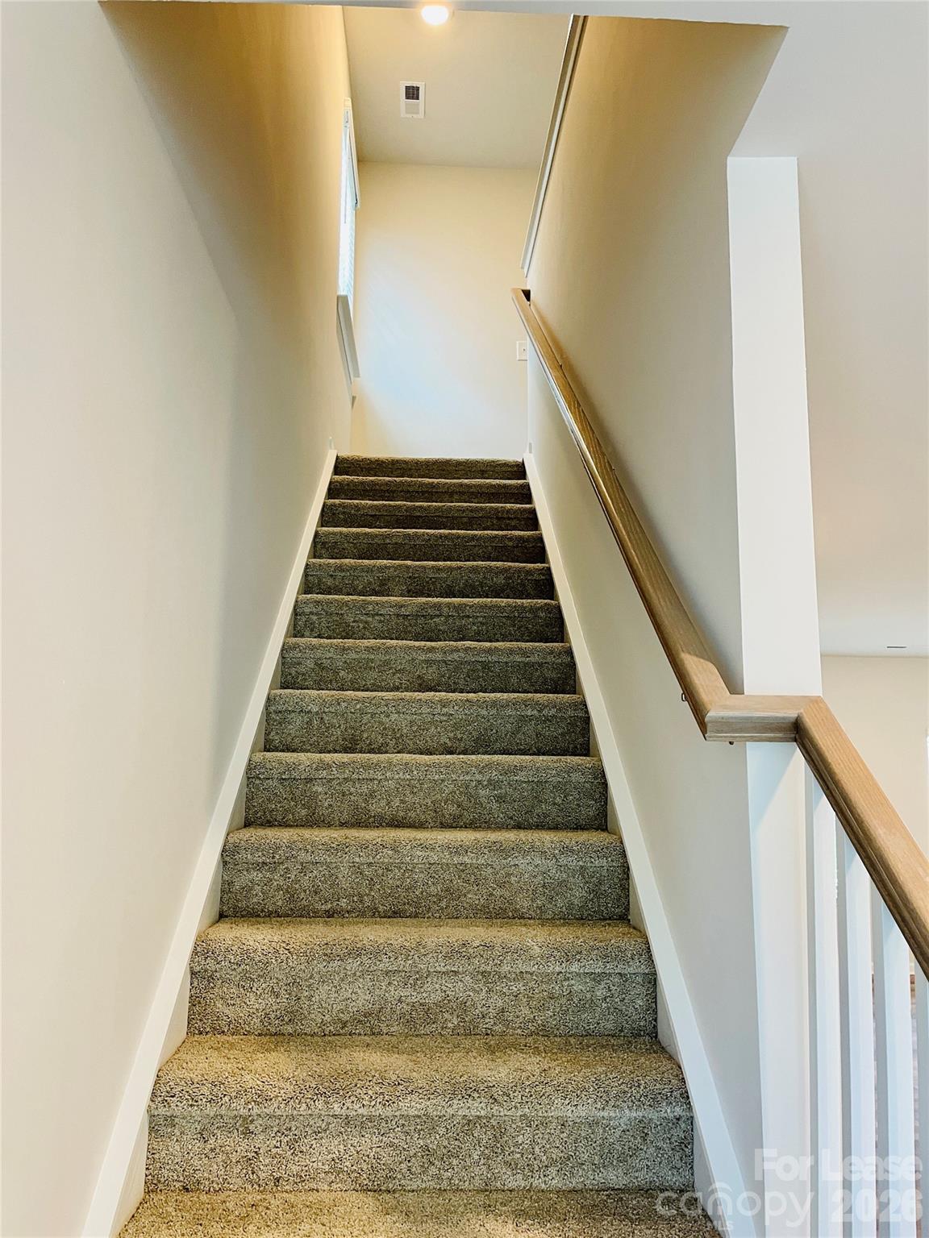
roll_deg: +0.6
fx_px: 930
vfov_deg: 67.3
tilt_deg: +9.9
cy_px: 619
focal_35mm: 26
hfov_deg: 53.1
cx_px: 464
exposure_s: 1/60
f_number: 1.6
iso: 160
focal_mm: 4.2
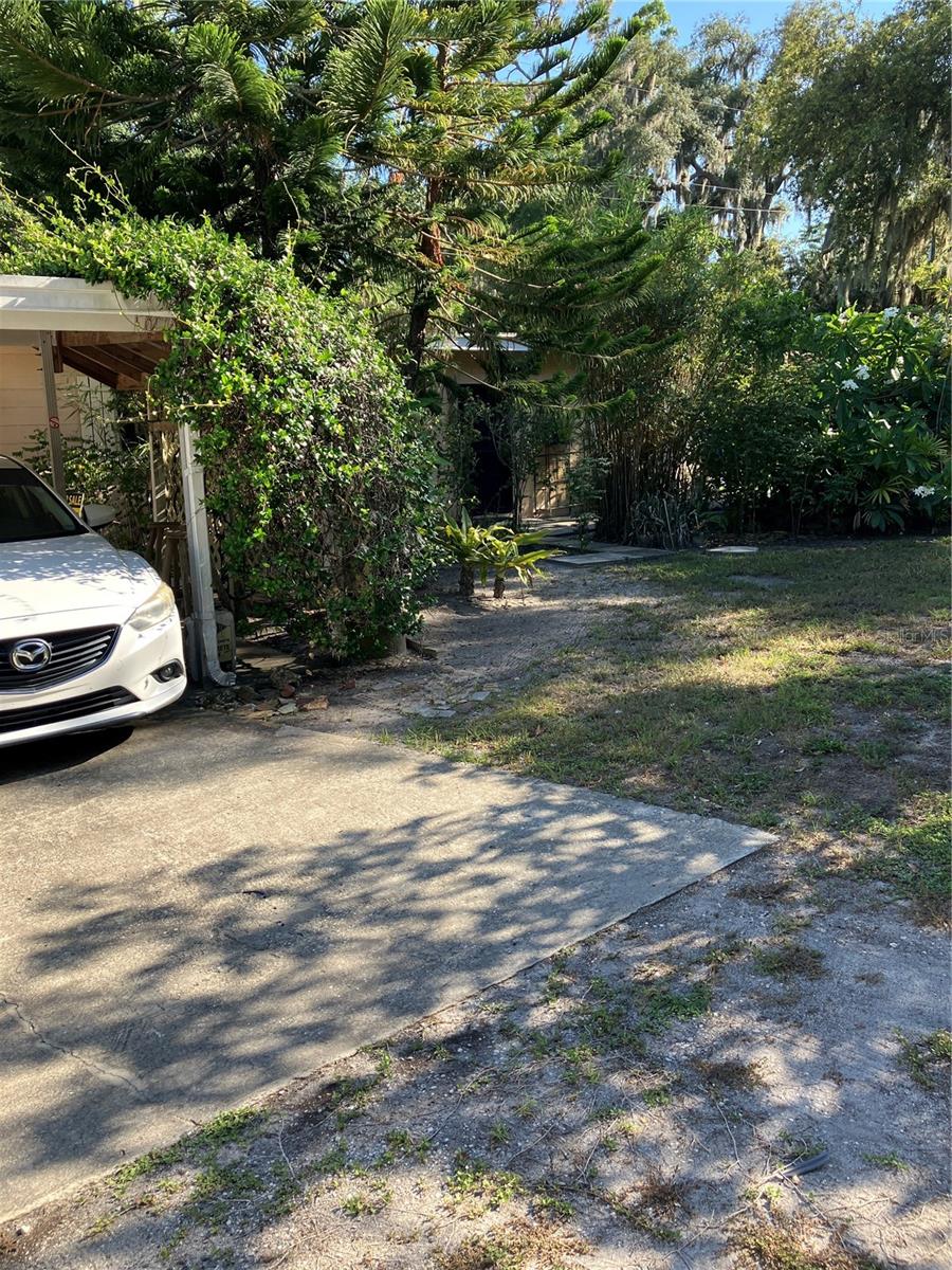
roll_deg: +2.3
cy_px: 635
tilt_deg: -9.5
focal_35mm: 28
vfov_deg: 63.4
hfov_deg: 49.7
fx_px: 1027
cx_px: 476
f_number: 1.8
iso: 32
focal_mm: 3.99
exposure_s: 1/349
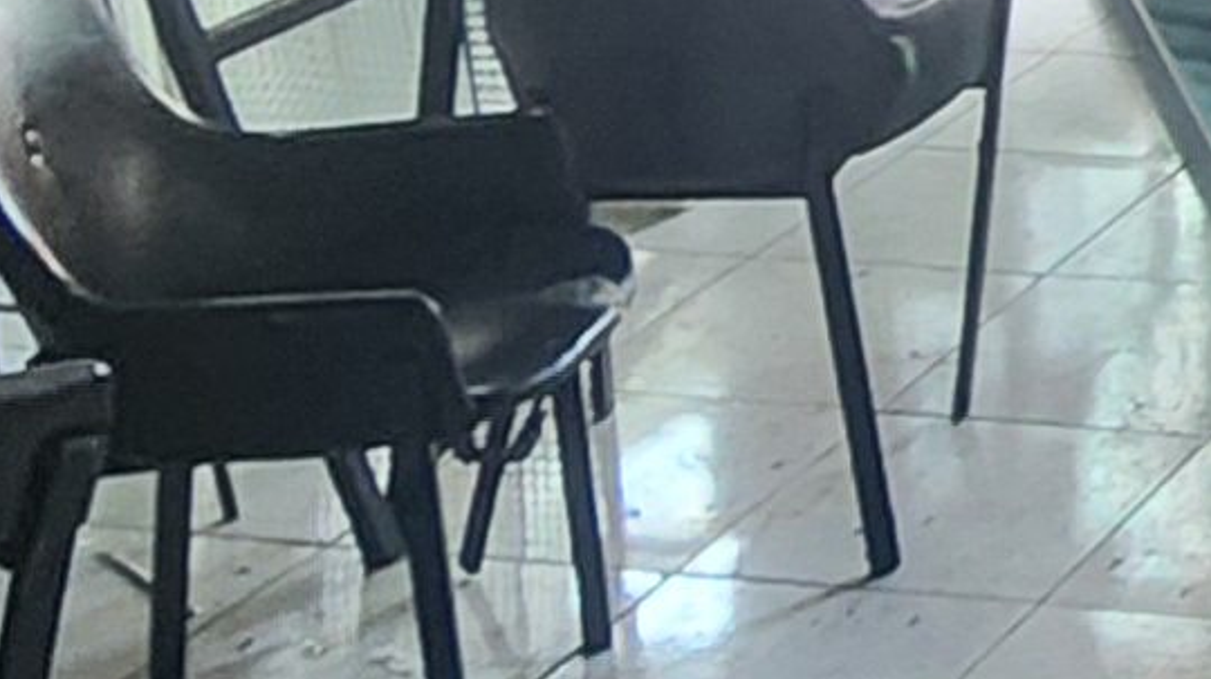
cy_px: -475
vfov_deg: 10.9
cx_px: 1956
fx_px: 3370
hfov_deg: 17.7
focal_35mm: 105
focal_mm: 2.2
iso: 250
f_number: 2.2
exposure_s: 1/60
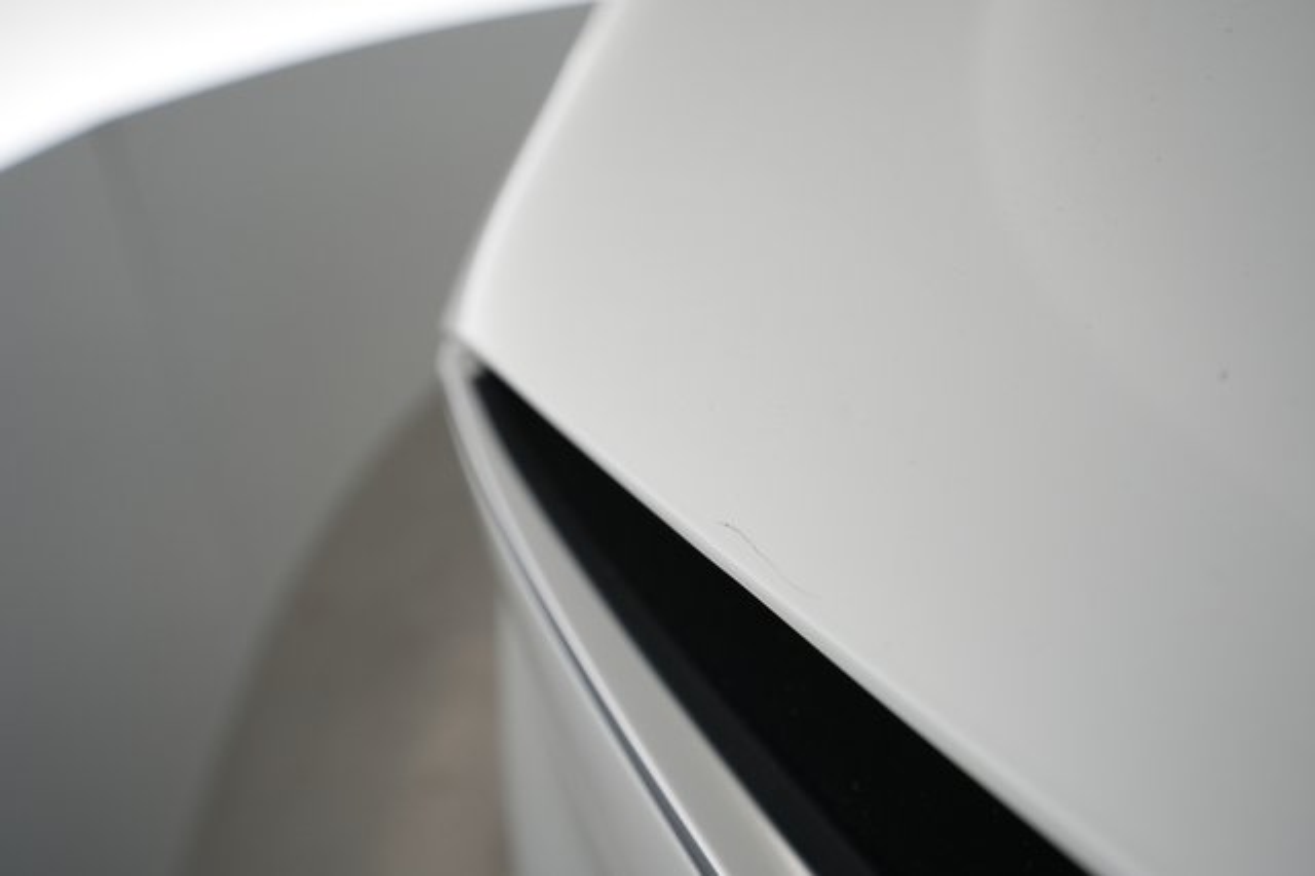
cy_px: 438
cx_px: 658
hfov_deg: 67.4
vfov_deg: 47.9
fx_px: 986
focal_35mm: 27
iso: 1250
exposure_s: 1/125
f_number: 5
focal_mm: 27
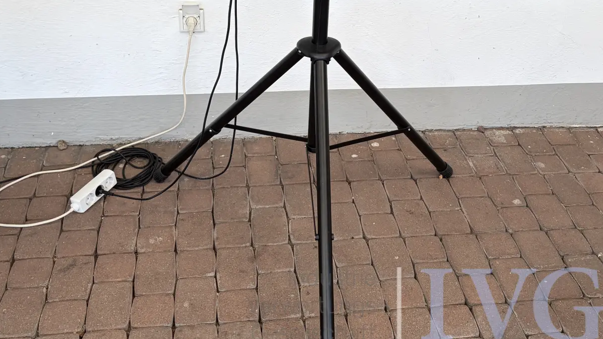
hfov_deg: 45.5
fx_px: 719
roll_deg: -1.4
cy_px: 54
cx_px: 318
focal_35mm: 45
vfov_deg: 25.9
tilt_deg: -24.7
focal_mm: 5.96
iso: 40
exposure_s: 1/168
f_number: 1.6
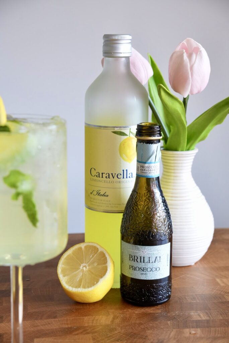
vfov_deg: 30.4
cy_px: 172
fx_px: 632
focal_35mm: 66
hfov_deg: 20.5
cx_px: 114
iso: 1000
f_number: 5.6
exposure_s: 1/60
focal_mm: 44.2
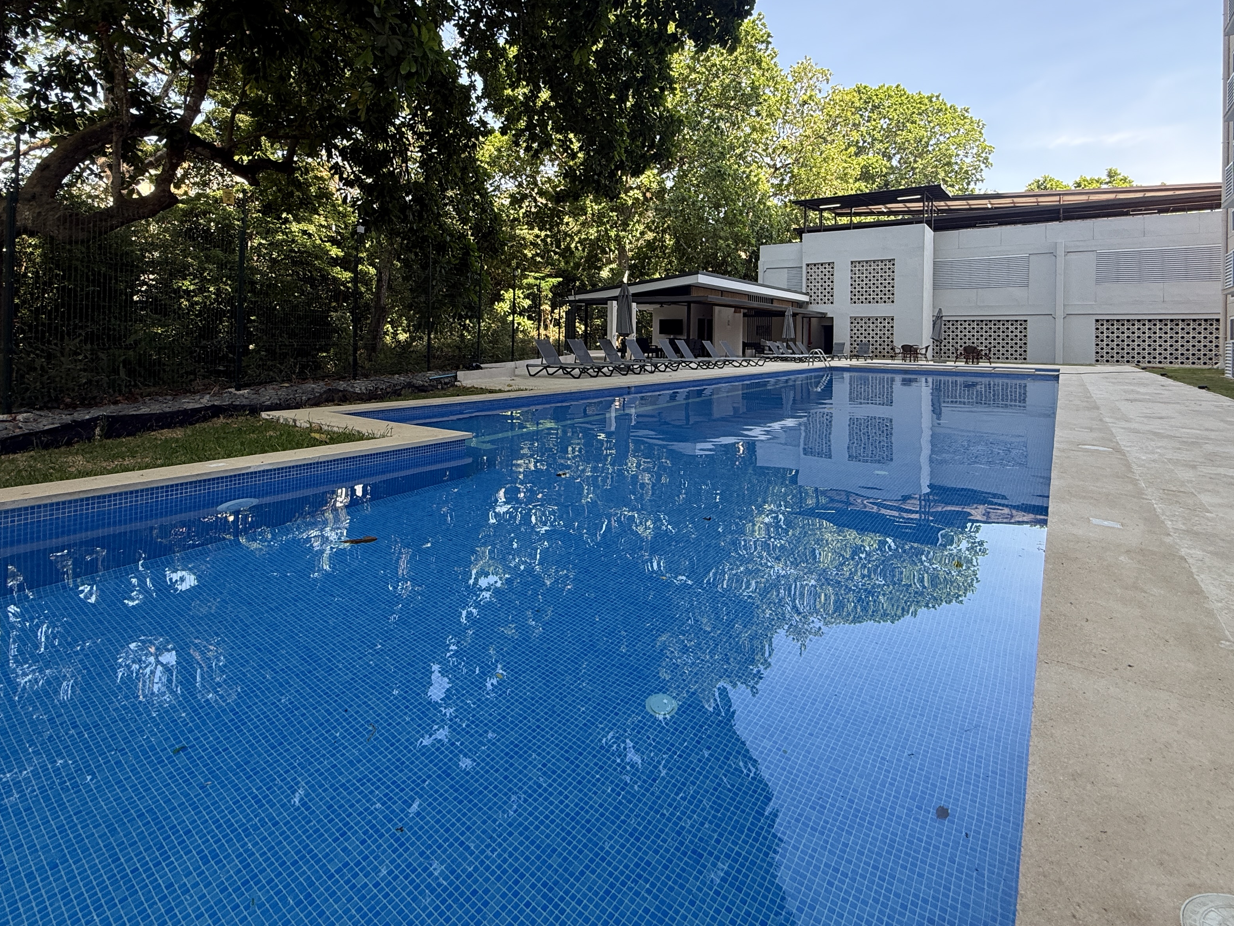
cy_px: 335
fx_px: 642
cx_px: 615
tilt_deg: +0.2
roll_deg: -1.5
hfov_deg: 87.8
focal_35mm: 18
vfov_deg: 70.2
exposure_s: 1/200
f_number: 2.2
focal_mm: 2.22
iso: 64
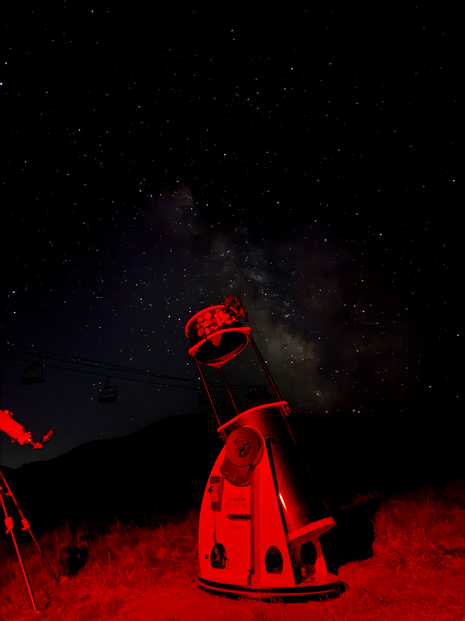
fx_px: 430
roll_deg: -0.1
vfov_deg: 71.6
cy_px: 310
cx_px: 232
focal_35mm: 24
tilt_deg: +23.9
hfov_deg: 56.8
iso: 2000
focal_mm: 6.76
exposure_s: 2
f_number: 1.78
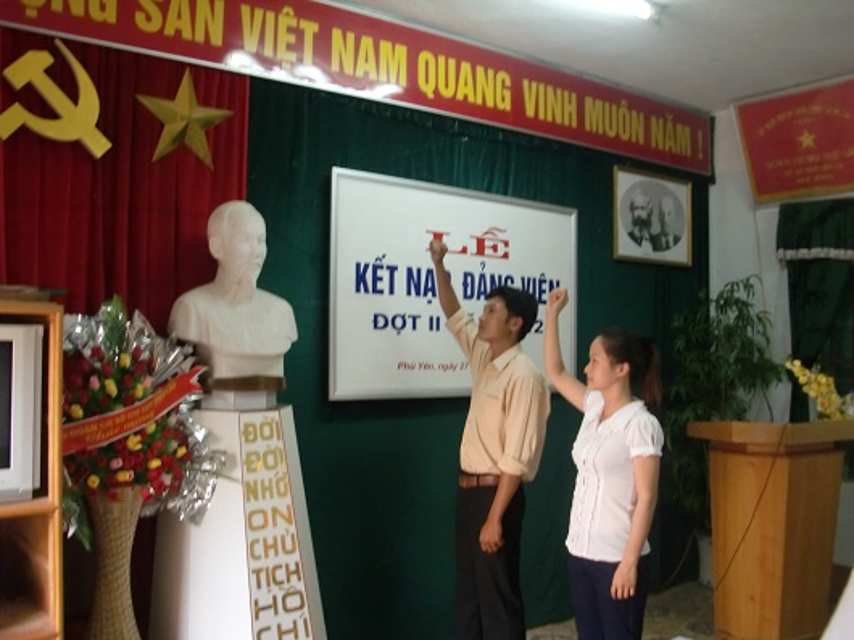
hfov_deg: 51.4
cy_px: 320
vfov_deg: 39.6
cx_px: 427
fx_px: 888
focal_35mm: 36
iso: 400
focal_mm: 6.3
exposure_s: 1/30
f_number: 2.8
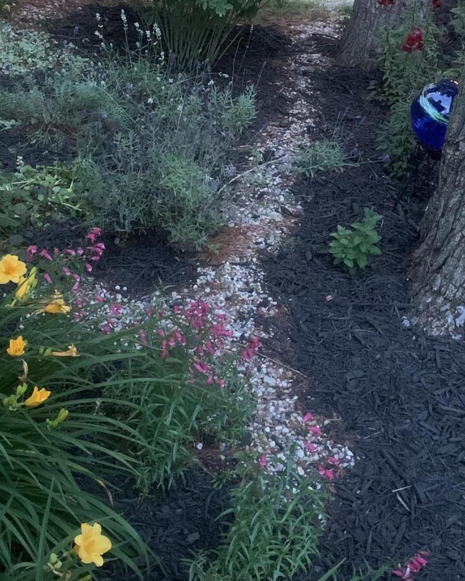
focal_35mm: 57
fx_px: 981
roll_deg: -10.5
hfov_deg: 26.6
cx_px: 268
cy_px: 153
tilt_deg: -22.0
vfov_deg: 32.5
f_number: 1.8
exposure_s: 1/24
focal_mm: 4.25
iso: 640
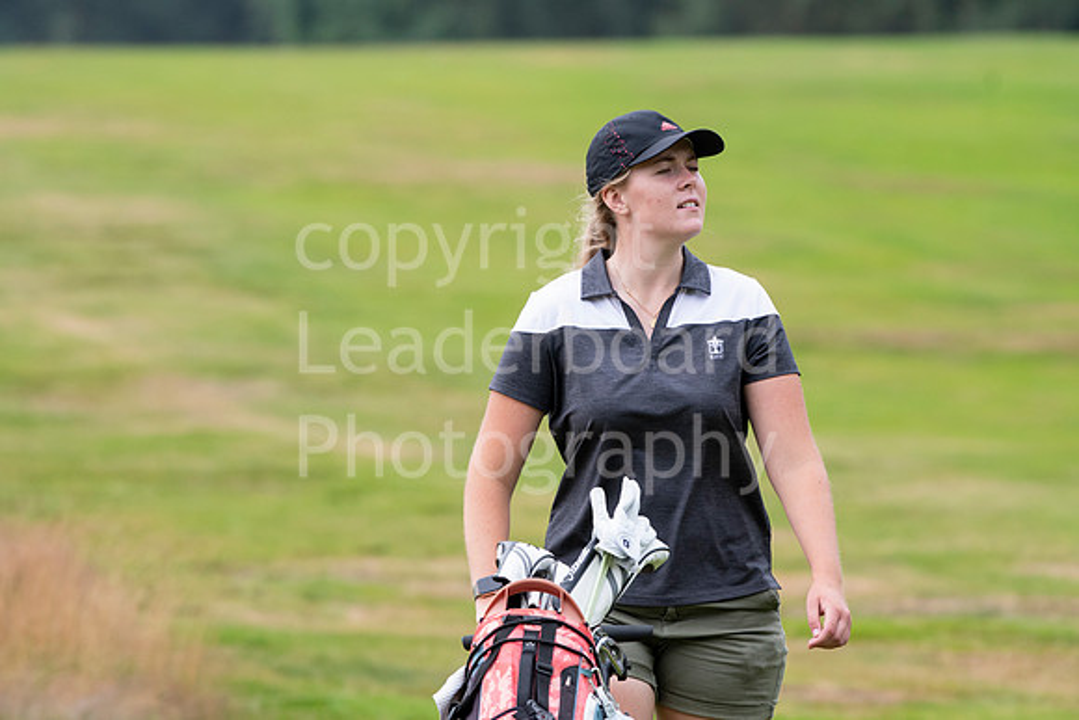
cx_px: 540
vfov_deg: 3.0
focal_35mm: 465
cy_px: 360
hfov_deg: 4.4
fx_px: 13940
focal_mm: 310
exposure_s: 1/1000
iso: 800
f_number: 5.6
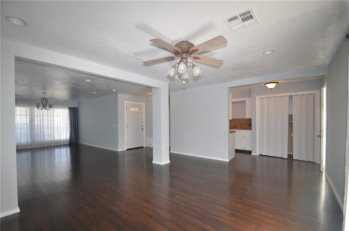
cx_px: 174
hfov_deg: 100.5
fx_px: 145
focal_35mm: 15
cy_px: 116
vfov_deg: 77.1
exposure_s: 1/60
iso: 450
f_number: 4
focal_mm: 10
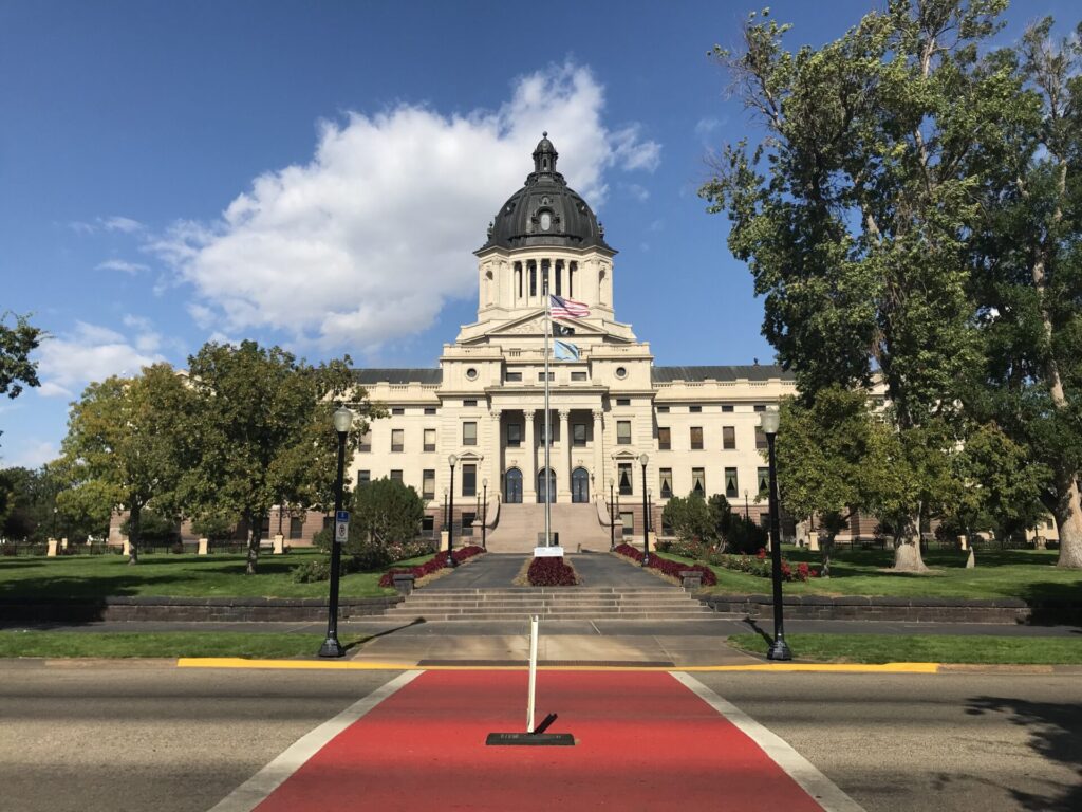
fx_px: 875
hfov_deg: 63.4
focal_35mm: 28
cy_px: 406
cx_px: 541
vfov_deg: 49.7
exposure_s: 1/3831
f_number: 1.8
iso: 20
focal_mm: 3.99
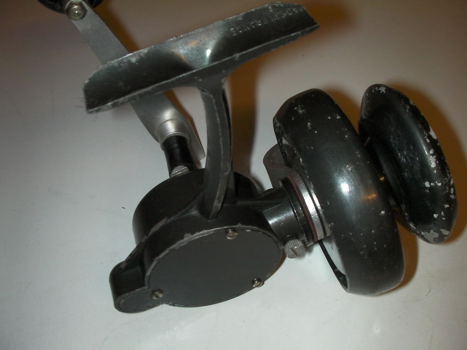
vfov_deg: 37.7
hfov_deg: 49.0
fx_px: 513
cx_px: 234
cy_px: 175
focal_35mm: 38
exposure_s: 1/30
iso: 200
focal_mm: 6.3
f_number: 5.6
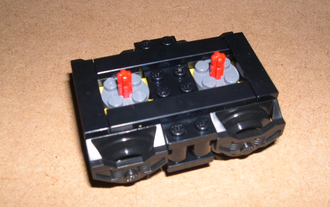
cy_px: 105
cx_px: 165
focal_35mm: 45
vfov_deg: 28.6
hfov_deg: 44.4
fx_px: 405
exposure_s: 1/60
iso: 100
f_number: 8
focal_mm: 9
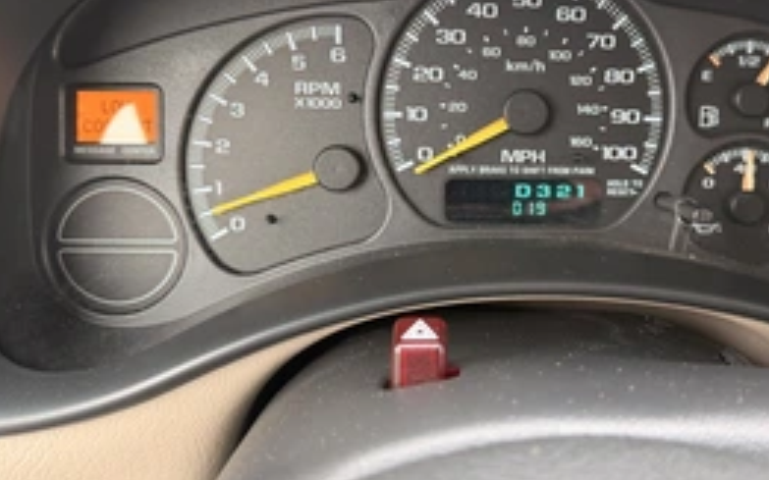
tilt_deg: -29.7
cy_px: 197
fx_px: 817
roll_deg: -0.9
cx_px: 477
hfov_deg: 49.9
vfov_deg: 32.7
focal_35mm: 39
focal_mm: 6.76
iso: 125
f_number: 1.78
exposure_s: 1/121
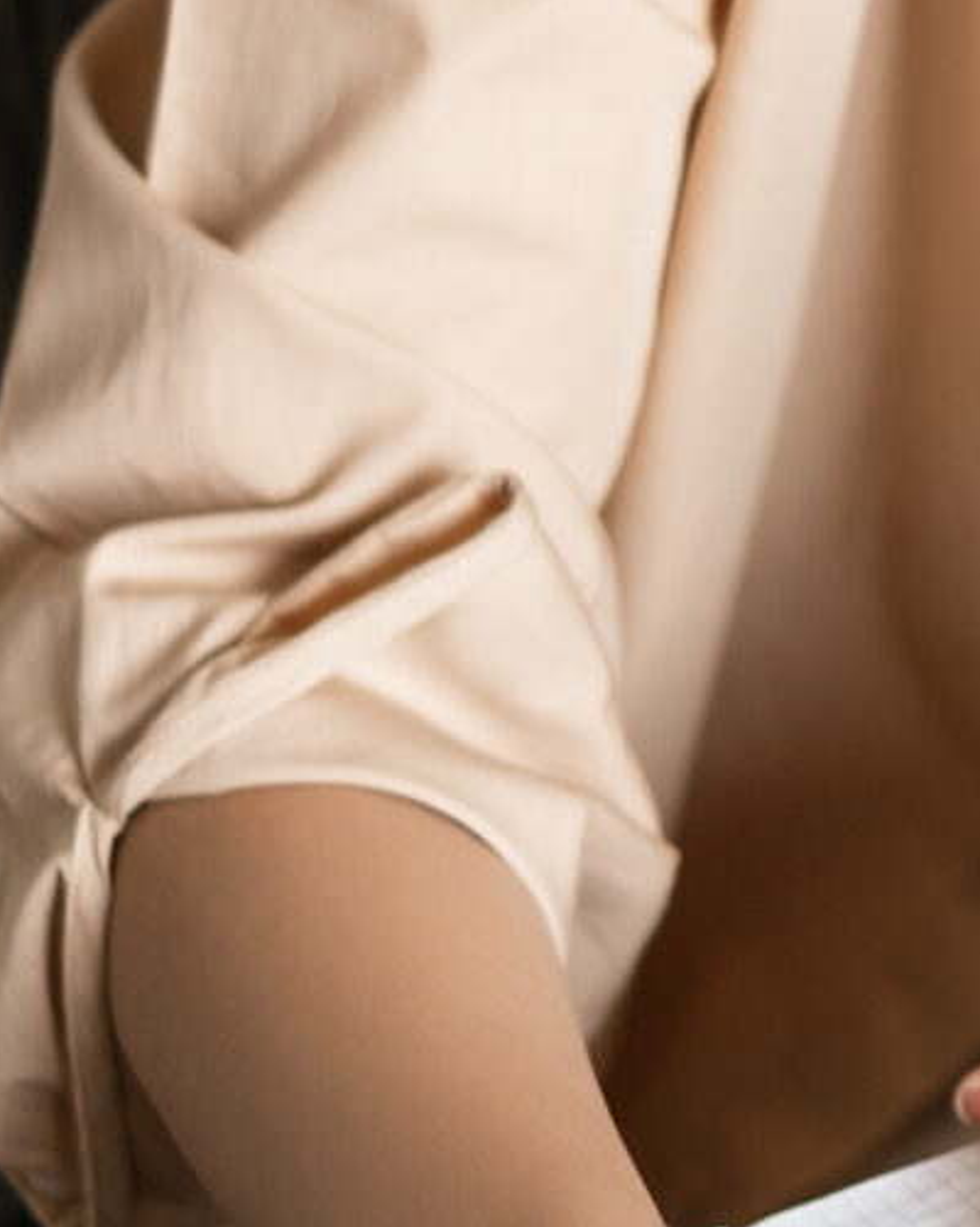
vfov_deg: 7.3
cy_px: 107
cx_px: 2293
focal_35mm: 264
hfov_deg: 5.7
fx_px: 9583
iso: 400
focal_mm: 55
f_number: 2
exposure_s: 1/200
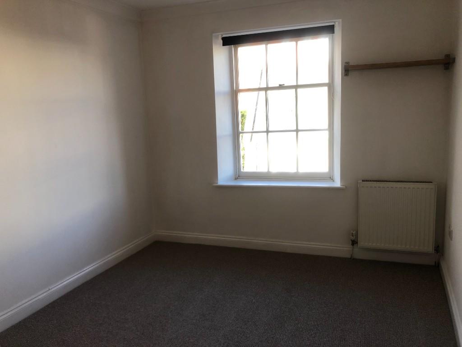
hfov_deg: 63.4
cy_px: 174
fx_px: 374
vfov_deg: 49.7
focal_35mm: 28
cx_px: 231
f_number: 1.8
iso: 32
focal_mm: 4
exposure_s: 1/100
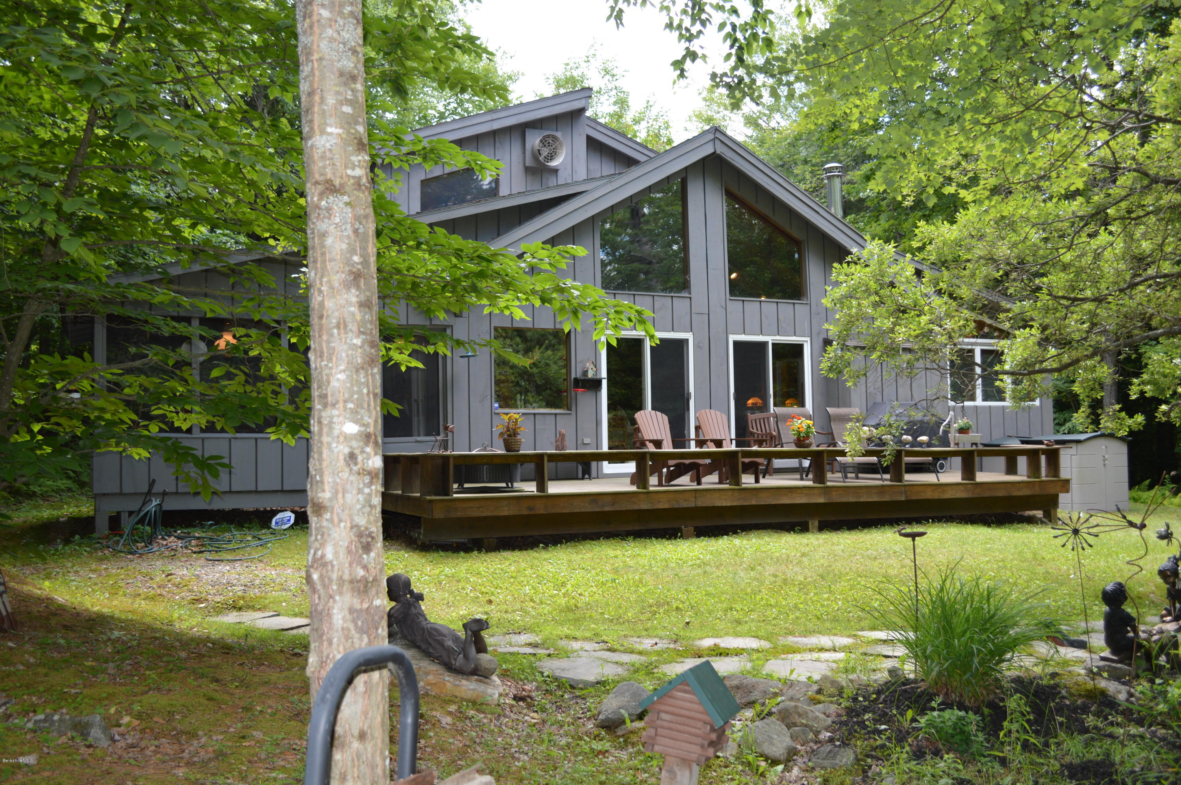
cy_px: 392
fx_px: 1082
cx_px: 590
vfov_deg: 39.9
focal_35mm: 33
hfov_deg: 57.3
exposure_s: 1/125
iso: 160
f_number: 4
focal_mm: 22
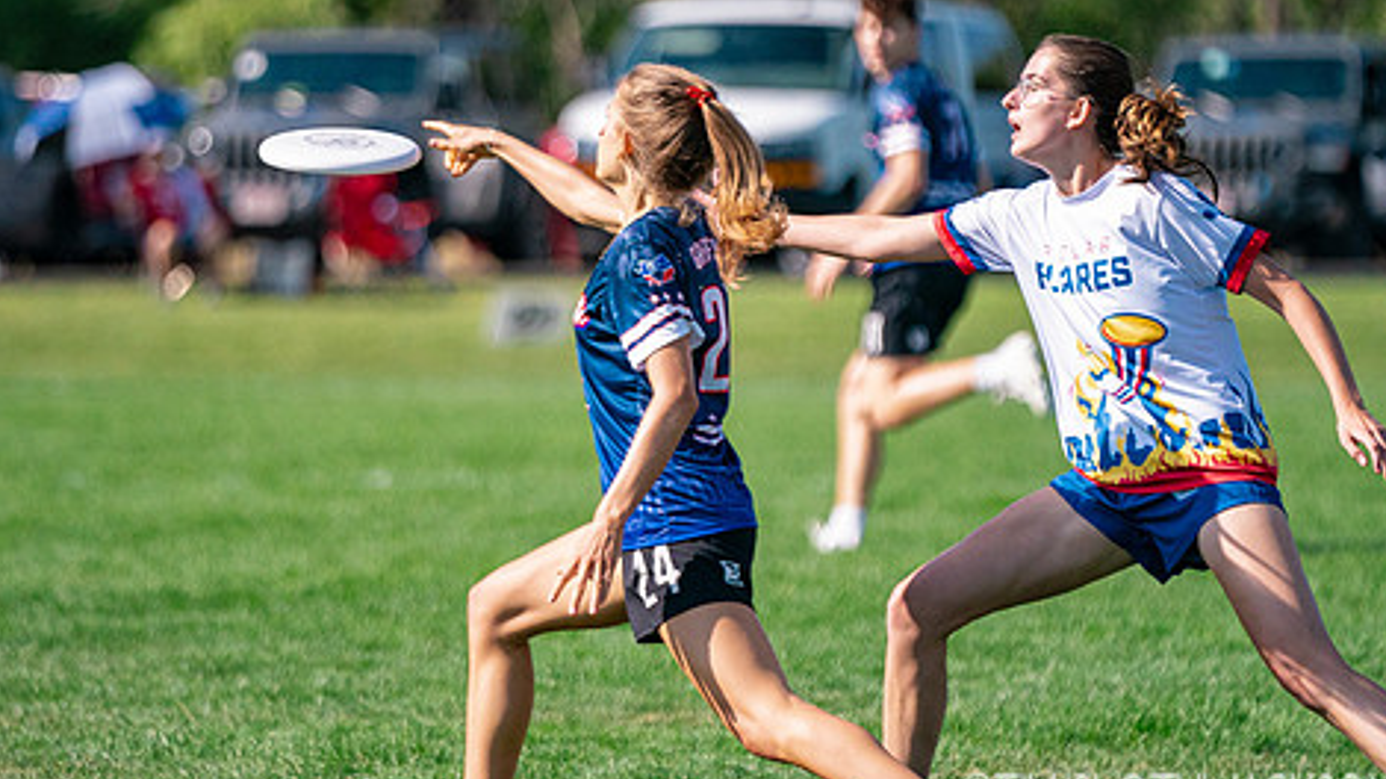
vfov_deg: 3.7
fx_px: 11903
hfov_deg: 6.7
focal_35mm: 324
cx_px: 693
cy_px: 311
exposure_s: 1/16000
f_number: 2.8
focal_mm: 200
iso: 1000
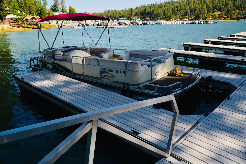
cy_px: 82
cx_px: 123
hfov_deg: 64.6
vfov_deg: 45.7
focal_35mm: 28
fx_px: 195
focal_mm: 19
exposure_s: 1/250
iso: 360
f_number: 10
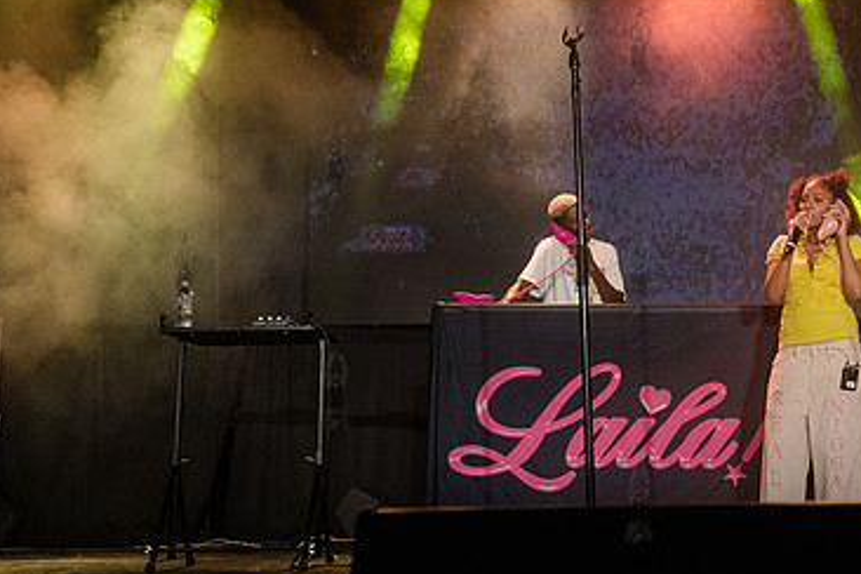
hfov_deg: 34.9
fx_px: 1339
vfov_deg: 24.2
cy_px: 274
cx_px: 641
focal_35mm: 56
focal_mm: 35
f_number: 4.5
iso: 4000
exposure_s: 1/640
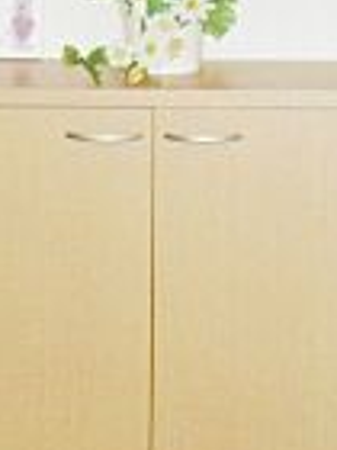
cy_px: 447
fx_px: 2142
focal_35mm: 165
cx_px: -58
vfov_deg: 11.9
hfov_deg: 8.9
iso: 200
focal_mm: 6.3
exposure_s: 1/100
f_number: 3.1
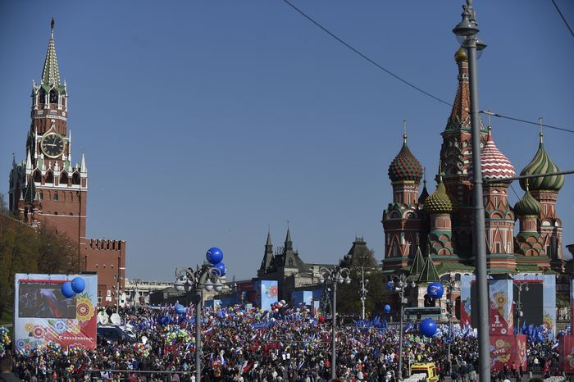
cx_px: 287
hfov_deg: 23.7
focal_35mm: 86
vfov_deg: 15.9
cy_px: 191
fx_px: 1371
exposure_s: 1/3200
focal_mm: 86
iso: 125
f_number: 4.5
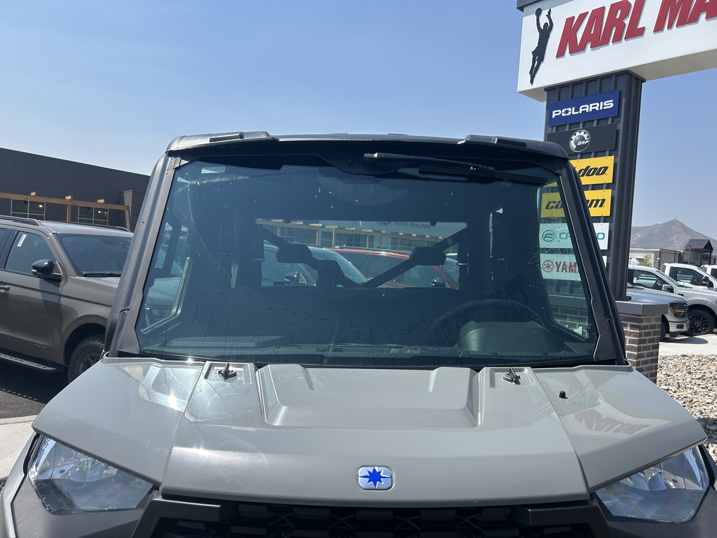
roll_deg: -4.4
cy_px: 269
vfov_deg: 53.1
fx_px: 539
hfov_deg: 67.3
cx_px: 358
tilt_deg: -3.5
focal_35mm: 26
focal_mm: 5.7
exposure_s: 1/4444
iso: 50
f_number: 1.5
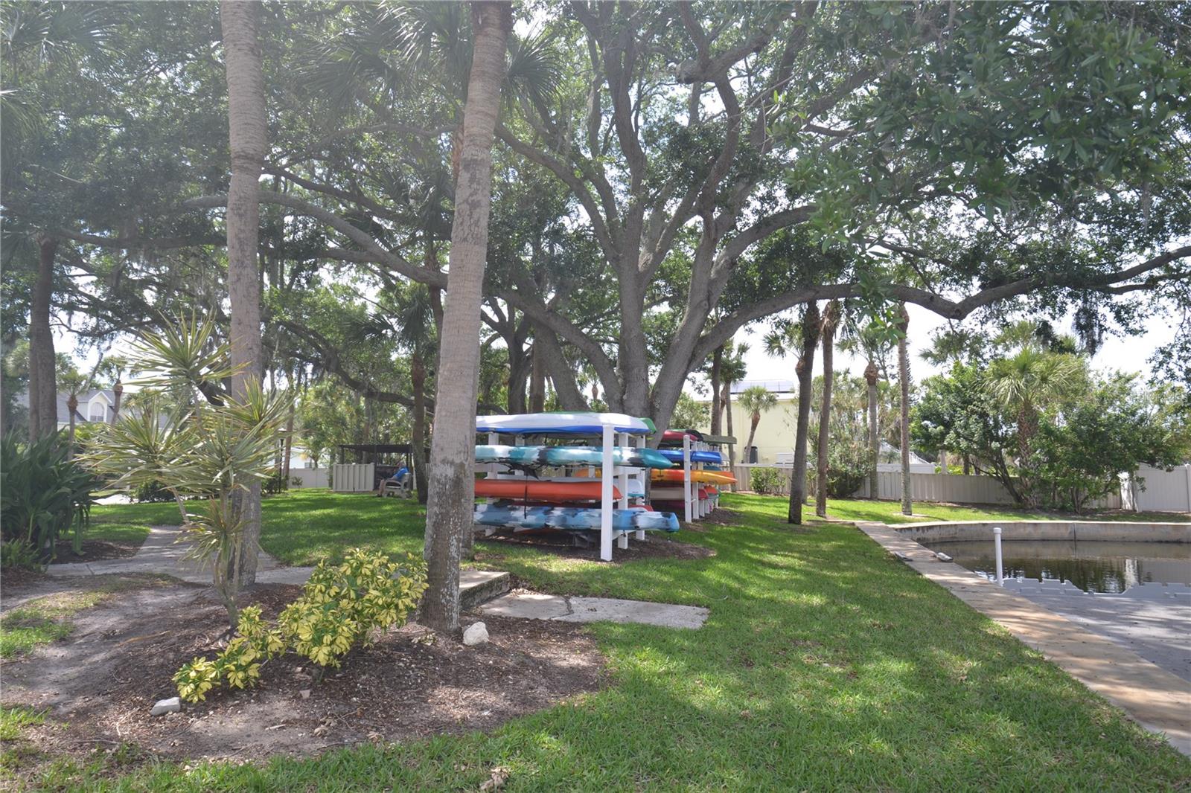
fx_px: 695
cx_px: 596
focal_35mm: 21
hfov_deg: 81.2
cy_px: 396
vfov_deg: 59.5
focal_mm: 14
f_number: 5.6
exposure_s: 1/125
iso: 100
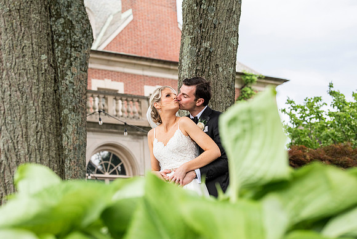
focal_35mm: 82
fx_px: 813
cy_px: 120
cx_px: 178
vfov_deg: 16.7
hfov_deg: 24.8
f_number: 4.5
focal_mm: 82
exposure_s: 1/500
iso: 1000
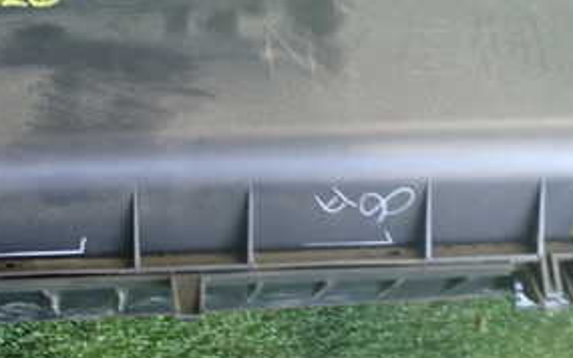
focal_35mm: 67
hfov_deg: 30.3
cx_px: 175
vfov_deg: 19.1
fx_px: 1046
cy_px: 34
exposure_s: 1/50
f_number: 2.3
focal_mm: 5.4
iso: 320
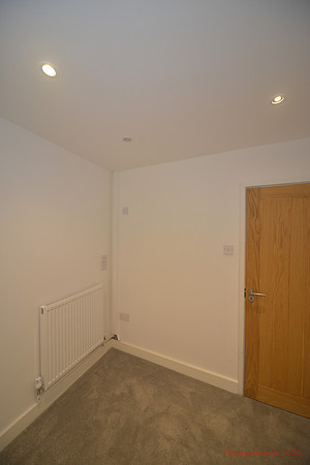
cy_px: 232
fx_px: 168
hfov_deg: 85.4
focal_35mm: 13
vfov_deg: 108.3
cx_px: 155
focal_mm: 13
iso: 1000
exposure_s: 1/60
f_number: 5.6
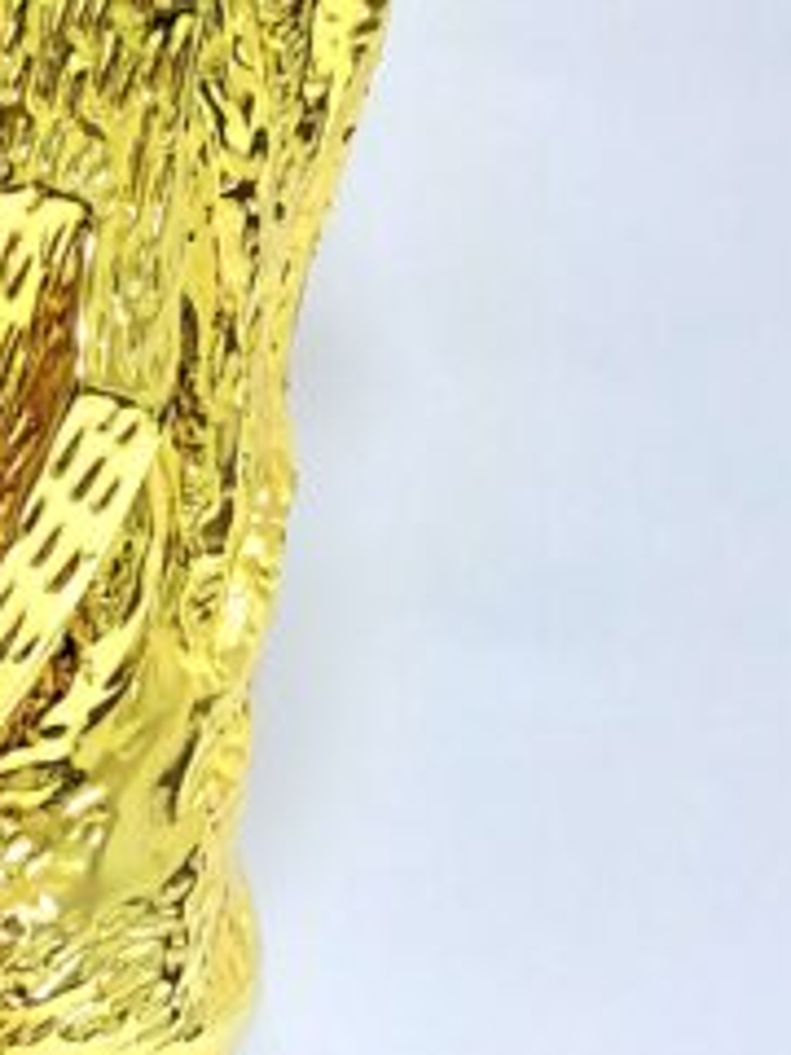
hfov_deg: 12.8
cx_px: 180
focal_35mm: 115
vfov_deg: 17.1
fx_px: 3504
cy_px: 488
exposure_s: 1/50
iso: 200
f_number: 1.8
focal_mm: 4
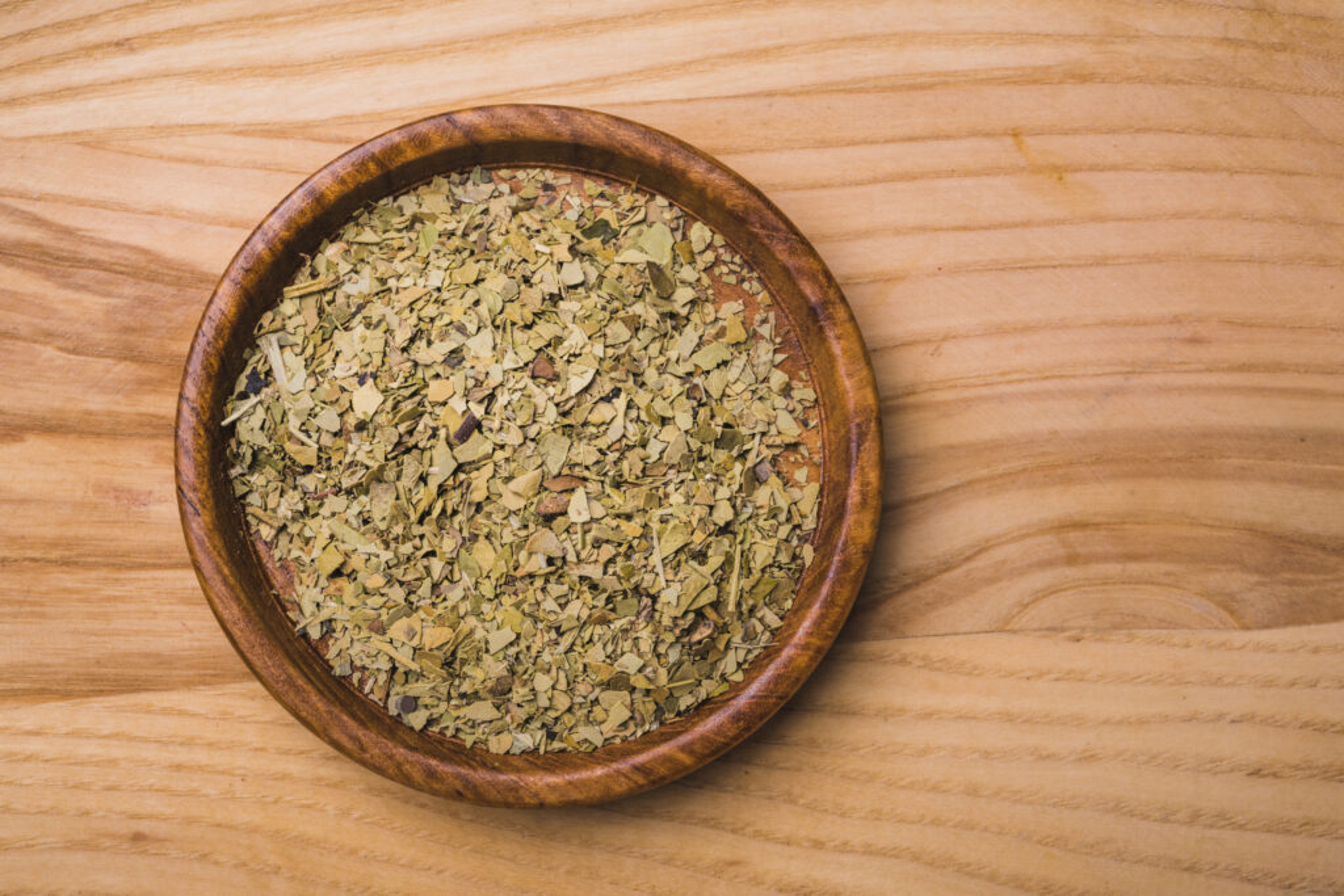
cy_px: 448
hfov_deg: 33.4
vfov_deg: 22.6
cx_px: 672
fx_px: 2240
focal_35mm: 60
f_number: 14
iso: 250
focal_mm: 60
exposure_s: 1/160
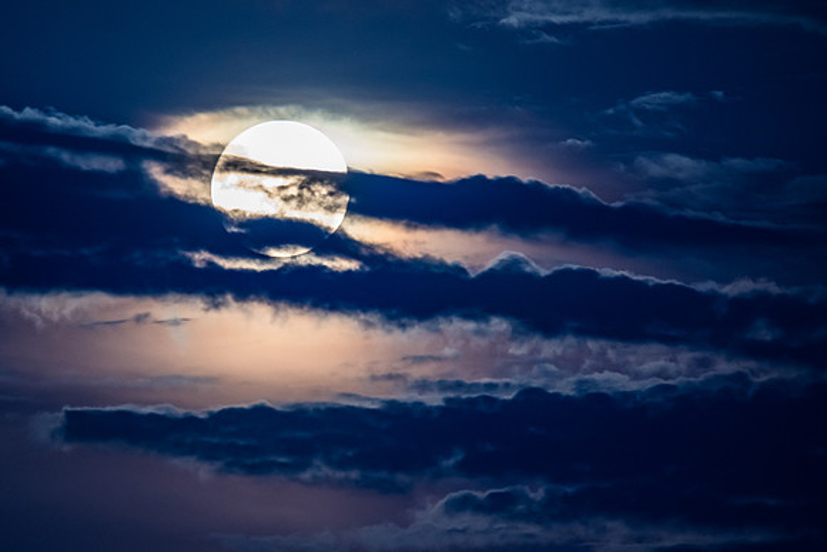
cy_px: 254
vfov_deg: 2.0
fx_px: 16156
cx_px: 348
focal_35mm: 703
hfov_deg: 2.9
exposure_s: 1/2.5
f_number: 8
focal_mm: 600
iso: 1000
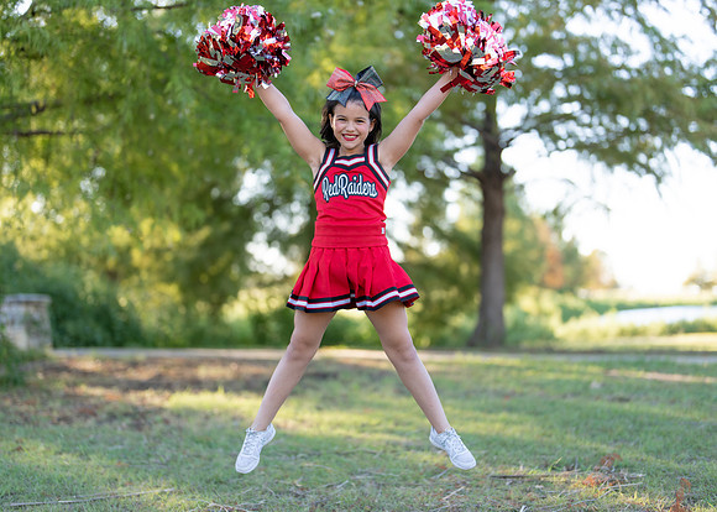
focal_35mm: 53
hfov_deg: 36.6
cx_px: 358
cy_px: 256
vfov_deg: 26.6
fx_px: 1083
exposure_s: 1/1000
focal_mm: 50
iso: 100
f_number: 1.2
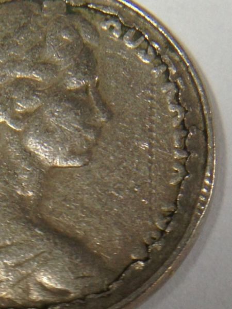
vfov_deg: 55.4
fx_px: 295
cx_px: 116
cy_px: 154
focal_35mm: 33
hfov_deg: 42.9
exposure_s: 1/20
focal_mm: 4.13
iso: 80
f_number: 2.4
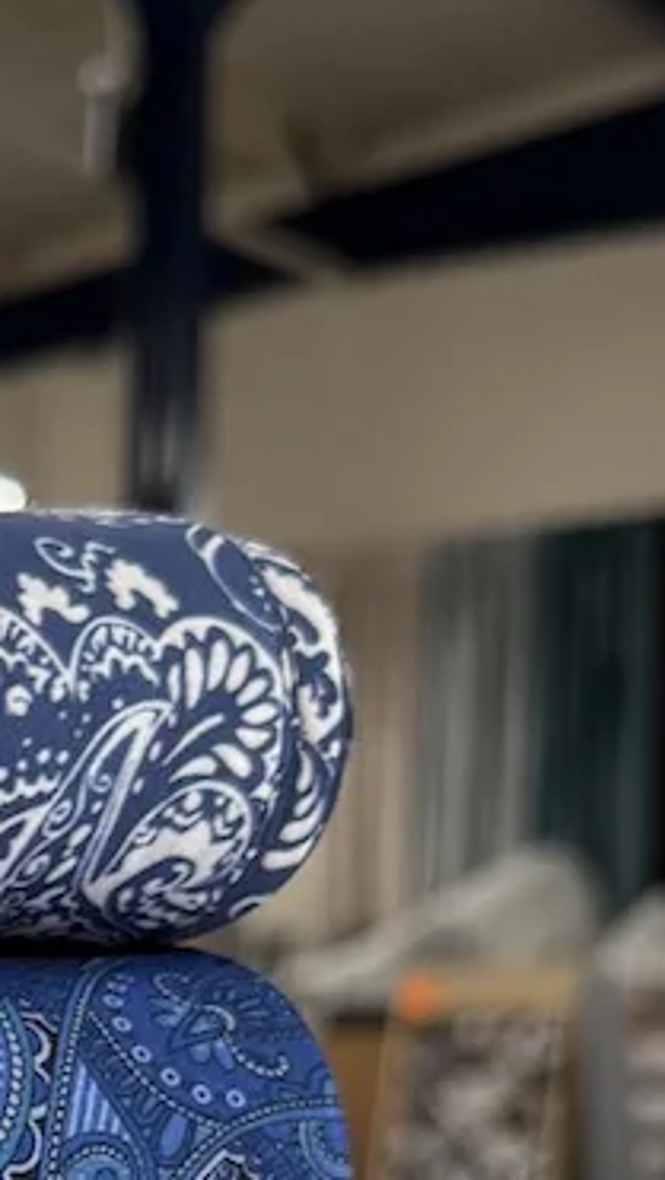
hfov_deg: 11.8
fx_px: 2943
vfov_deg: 21.5
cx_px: -592
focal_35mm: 94
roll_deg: -0.9
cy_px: 1306
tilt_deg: -3.1
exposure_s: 1/233
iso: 125
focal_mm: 6.8
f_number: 1.8
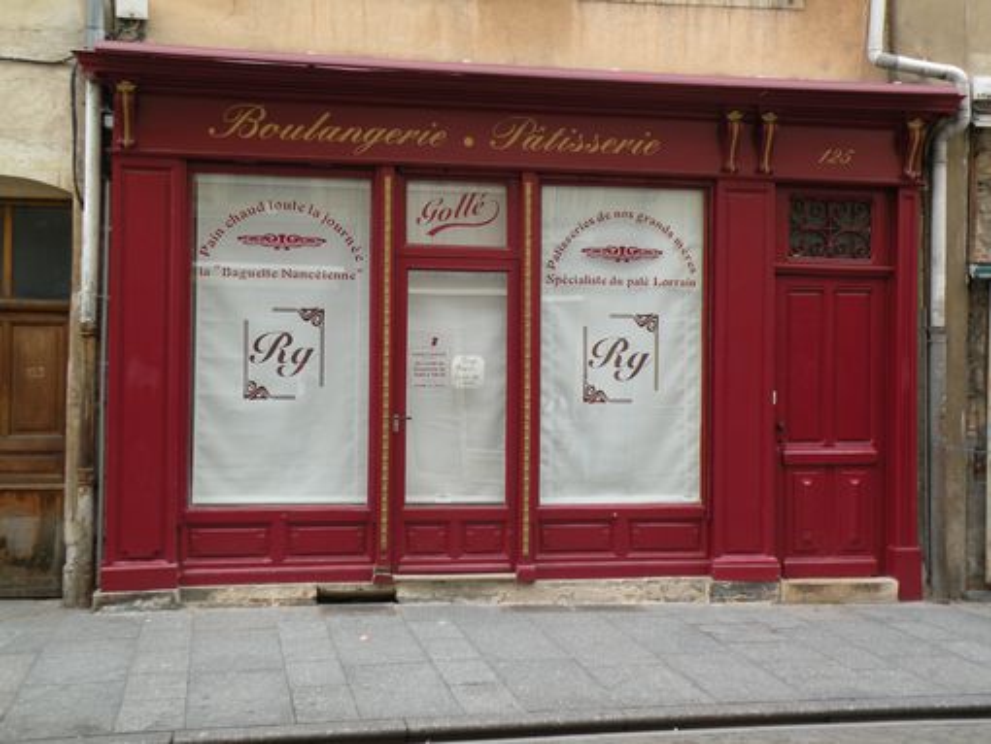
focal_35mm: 42
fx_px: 1203
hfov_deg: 44.8
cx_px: 496
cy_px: 372
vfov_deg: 34.4
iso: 64
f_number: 3.2
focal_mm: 7.4
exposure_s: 1/68.1
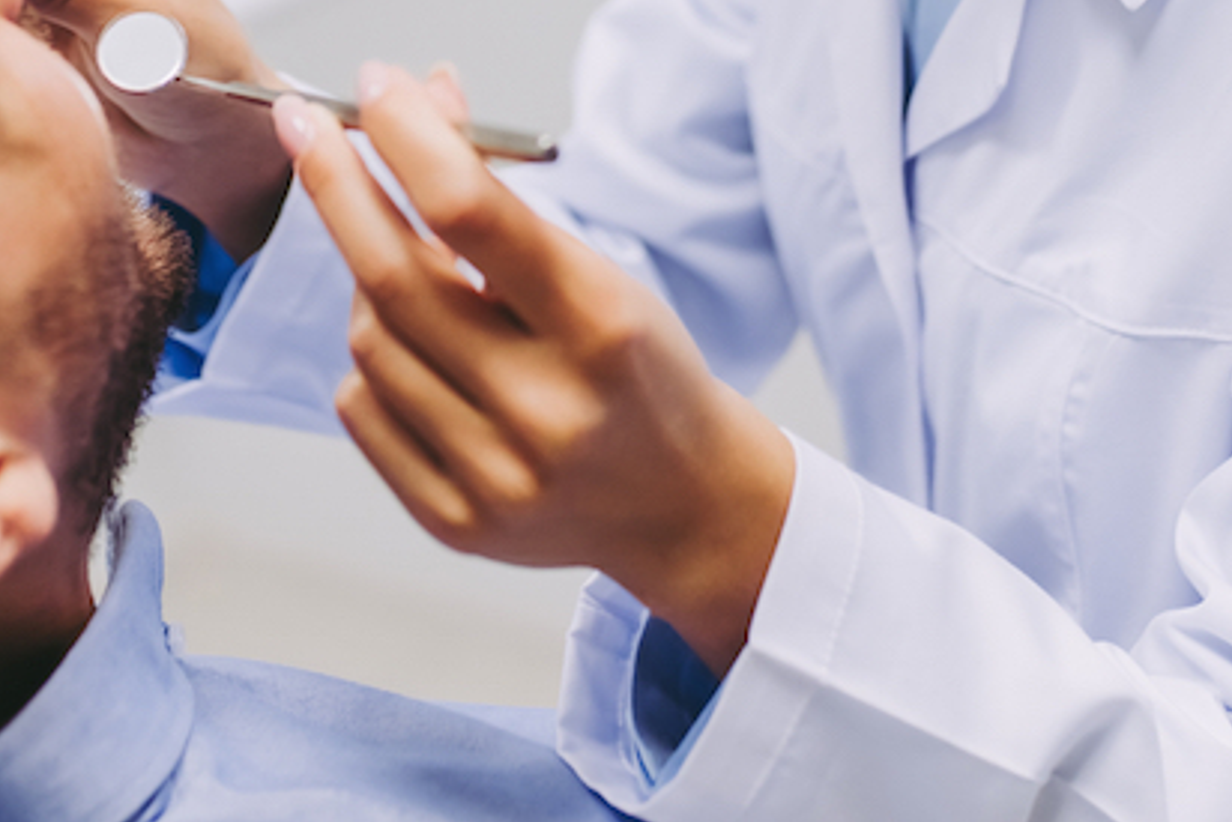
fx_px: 3492
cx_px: 475
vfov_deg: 13.0
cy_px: -259
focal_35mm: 102
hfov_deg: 20.0
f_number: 2
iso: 500
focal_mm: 35
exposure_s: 1/200
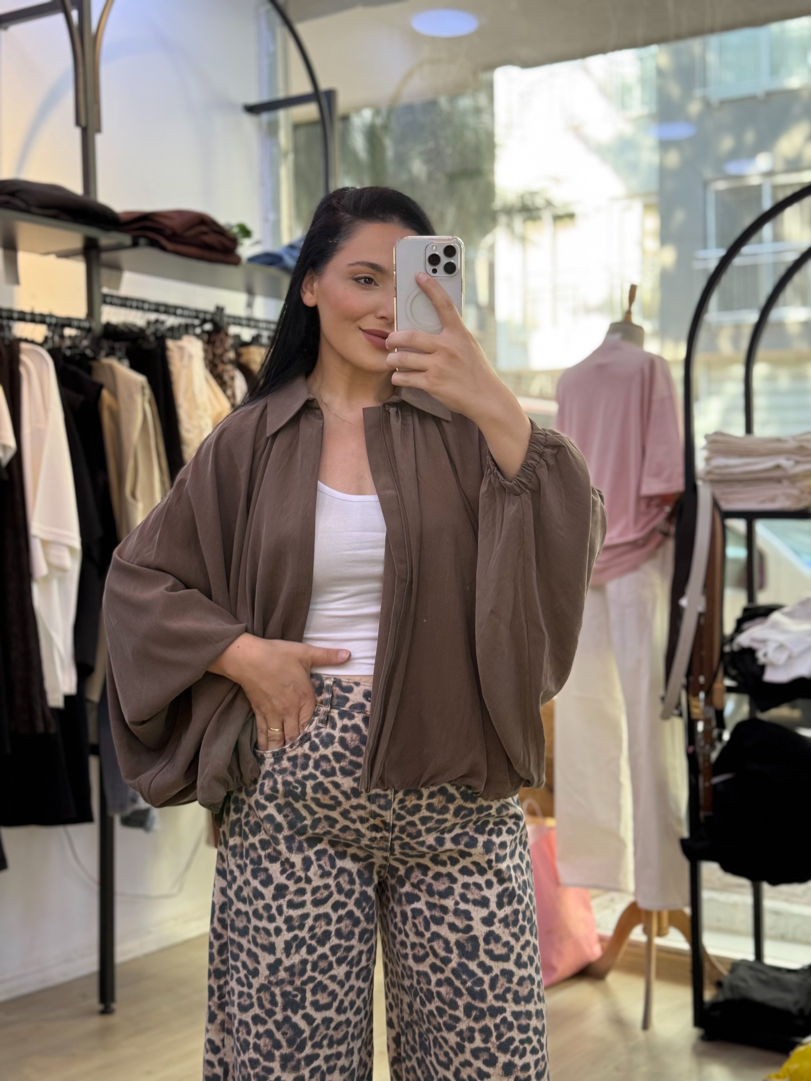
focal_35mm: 48
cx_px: 406
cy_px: 540
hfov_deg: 30.3
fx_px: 1499
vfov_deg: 39.7
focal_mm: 6.76
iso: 64
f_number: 1.78
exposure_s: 1/100
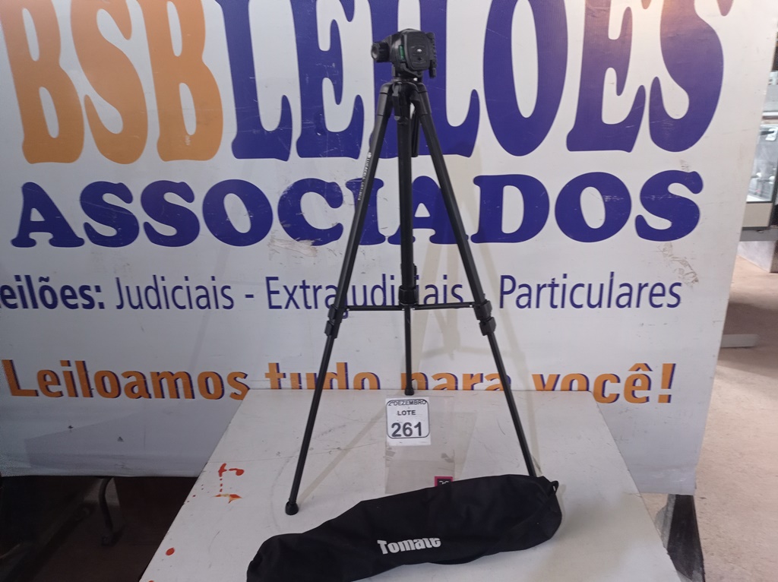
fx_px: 629
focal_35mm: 28
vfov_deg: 49.7
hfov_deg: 63.5
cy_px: 291
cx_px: 389
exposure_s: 1/30
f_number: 1.79
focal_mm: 4.7
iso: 426
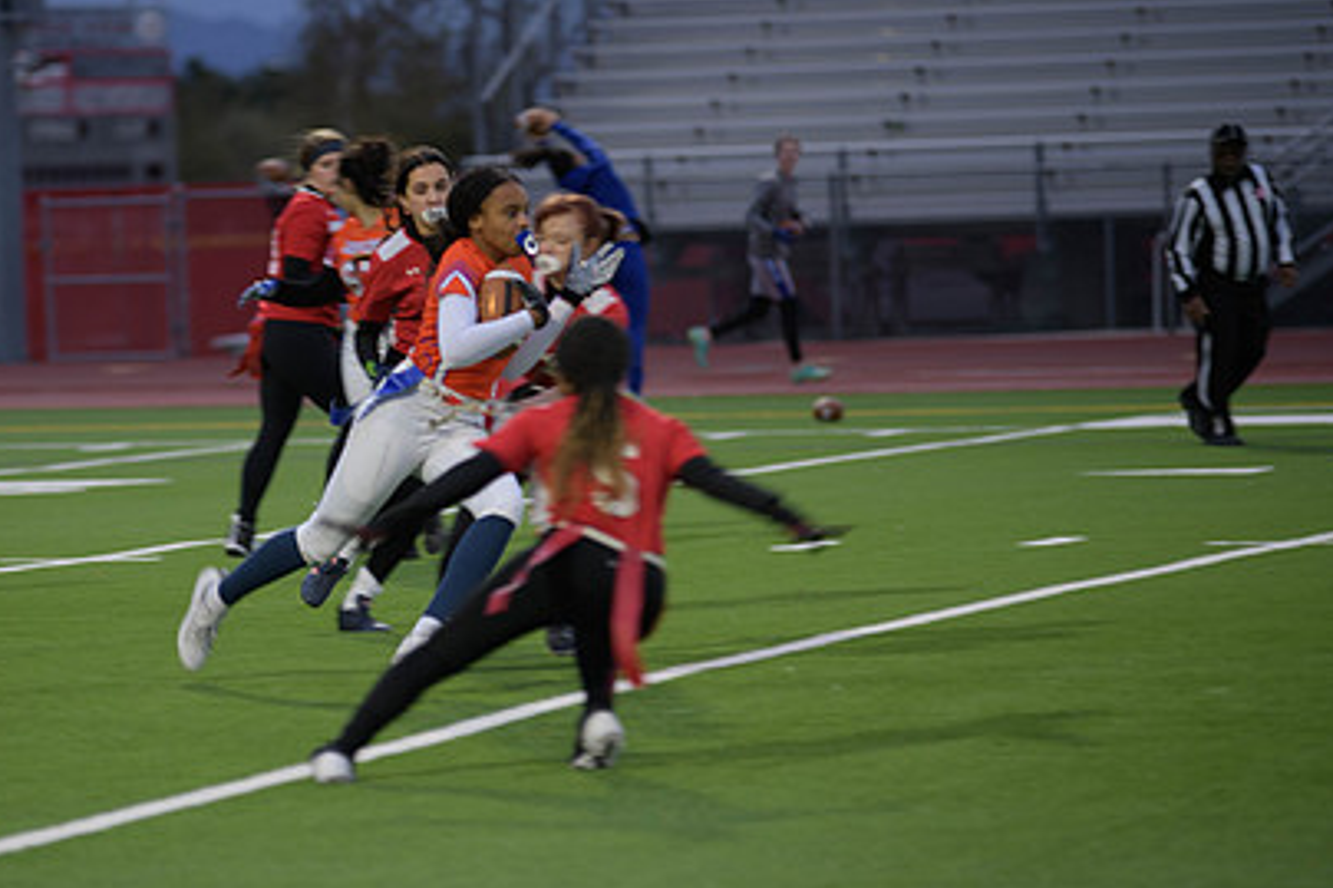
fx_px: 8772
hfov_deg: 8.7
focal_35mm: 237
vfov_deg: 5.8
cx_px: 409
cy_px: 398
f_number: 2.8
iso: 360
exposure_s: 1/200
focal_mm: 165
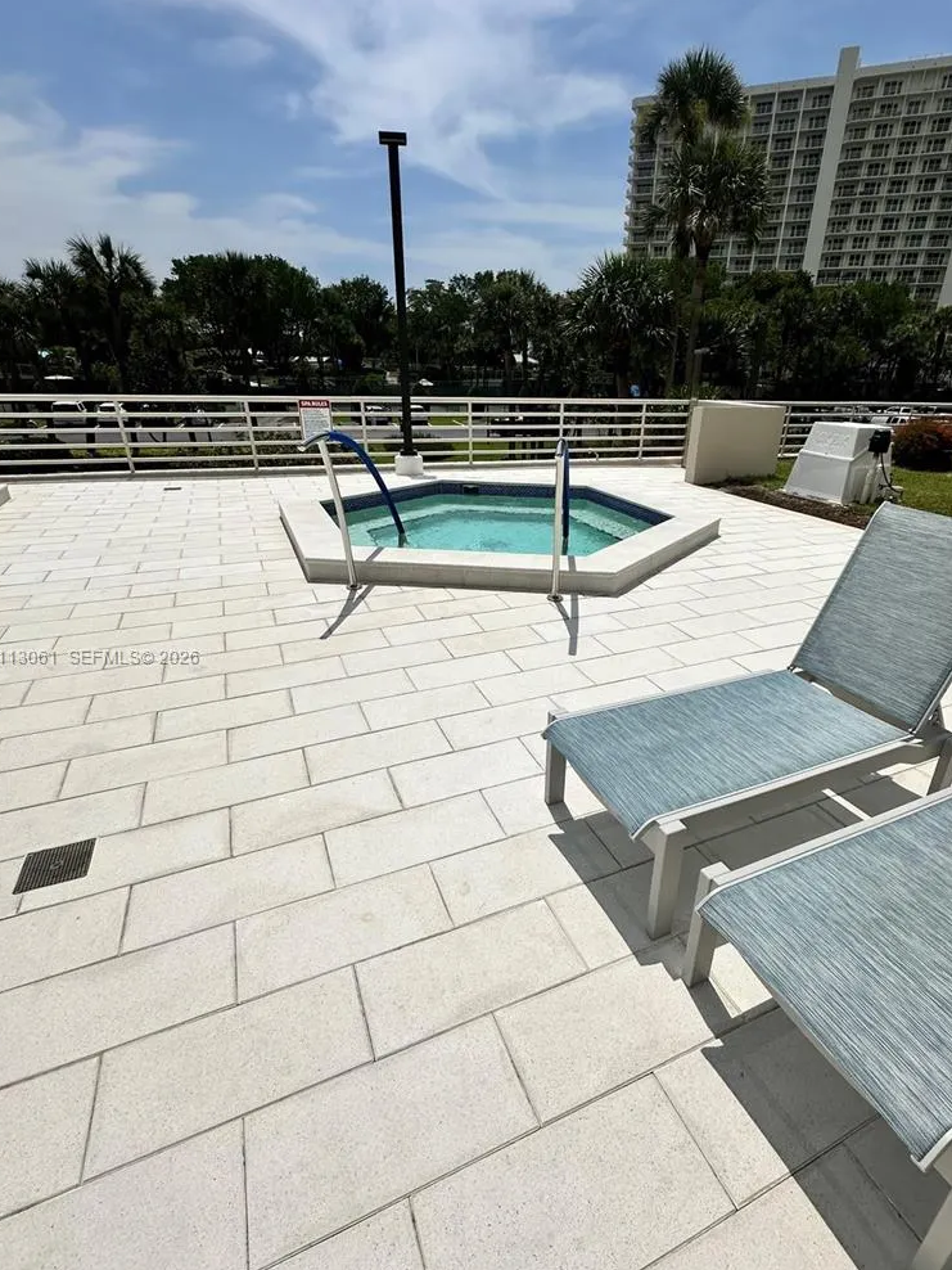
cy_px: 658
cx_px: 538
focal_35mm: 17
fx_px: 623
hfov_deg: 74.4
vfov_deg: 91.0
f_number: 2.2
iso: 50
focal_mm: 2.22
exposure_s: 1/8403
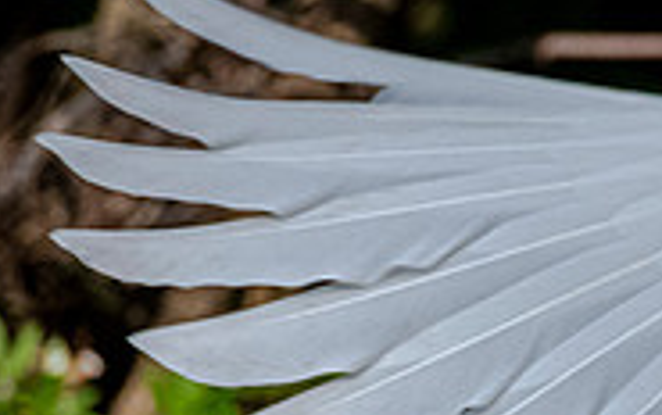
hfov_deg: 0.8
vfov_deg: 0.5
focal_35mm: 2482
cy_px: 1141
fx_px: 44820
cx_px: 1370
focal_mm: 400
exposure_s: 1/2500
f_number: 9
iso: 2000
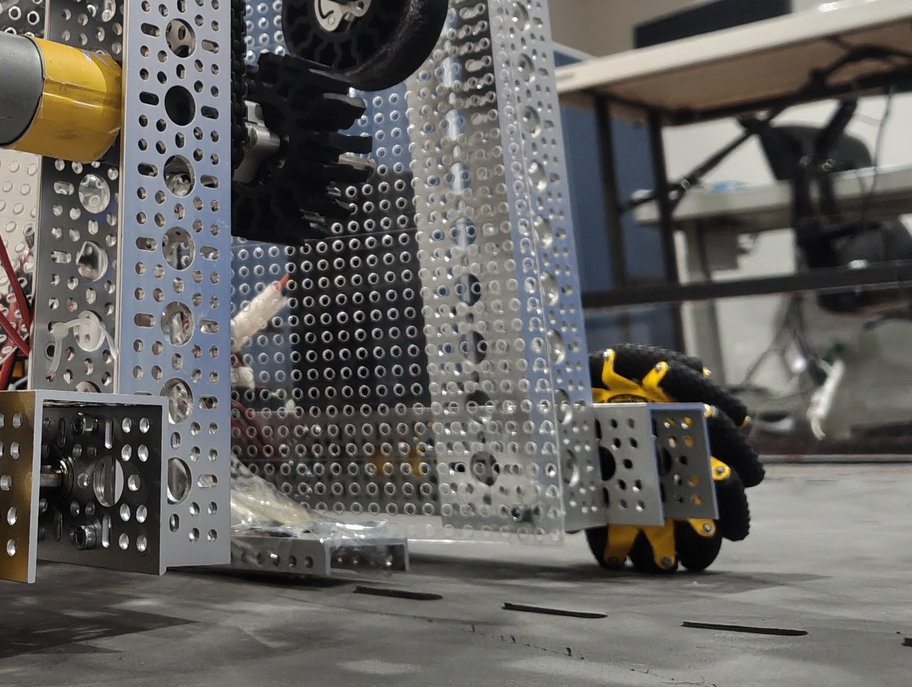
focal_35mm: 49
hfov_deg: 36.9
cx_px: 131
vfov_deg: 28.3
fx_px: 1293
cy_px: 37
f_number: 1.88
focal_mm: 5.56
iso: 509
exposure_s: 1/33.3
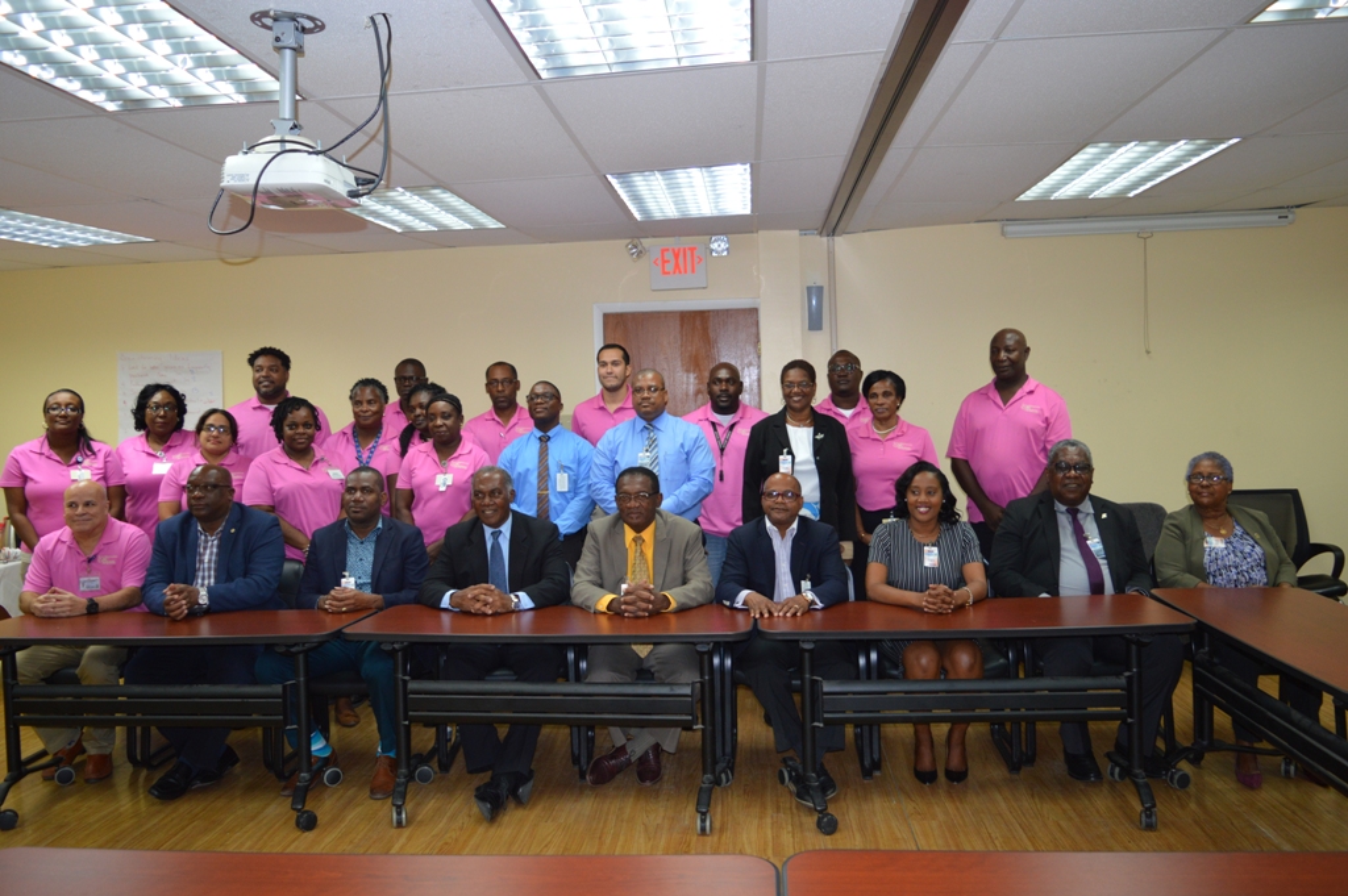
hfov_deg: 67.4
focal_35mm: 27
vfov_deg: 47.9
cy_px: 448
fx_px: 1010
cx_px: 674
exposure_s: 1/60
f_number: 3.5
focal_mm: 18
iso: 500
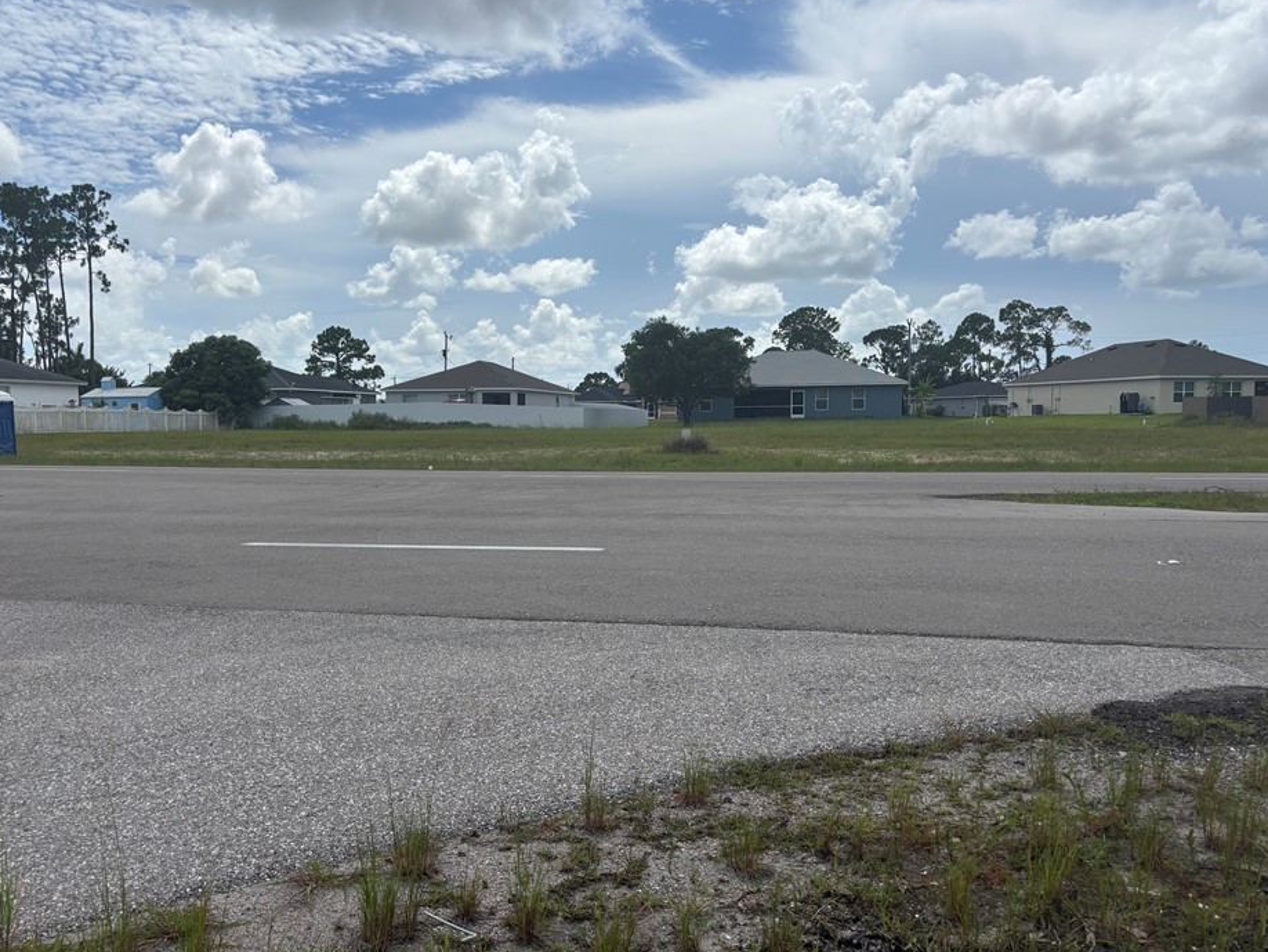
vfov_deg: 48.2
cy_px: 471
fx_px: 1063
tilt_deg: -1.8
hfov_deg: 61.6
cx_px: 608
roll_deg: +0.6
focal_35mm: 29
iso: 50
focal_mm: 5.96
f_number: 1.6
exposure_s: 1/8333
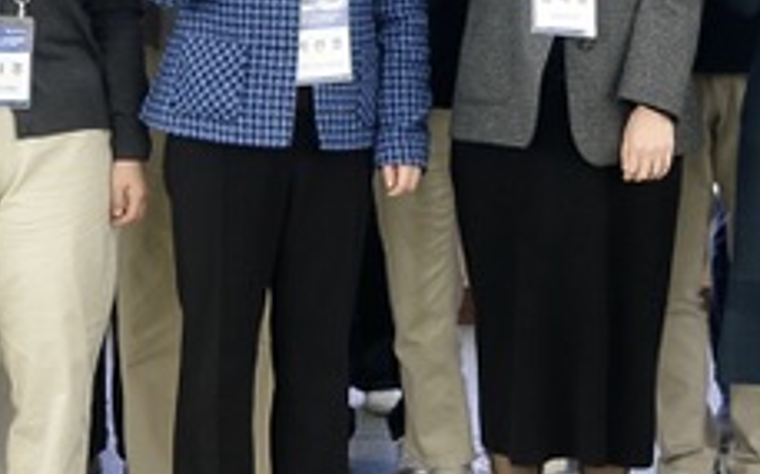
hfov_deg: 17.9
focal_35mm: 116
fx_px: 2402
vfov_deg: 11.0
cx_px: 563
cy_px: -157
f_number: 2.8
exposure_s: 1/30
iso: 250
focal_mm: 24
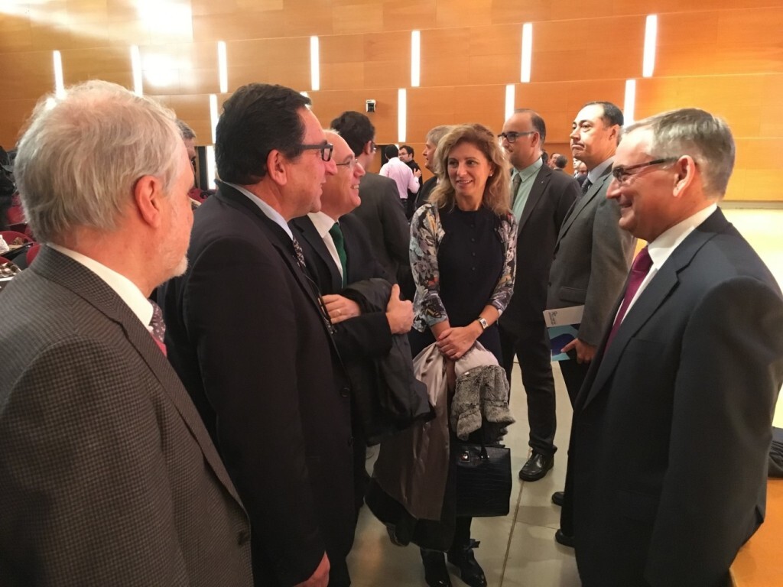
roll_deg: +0.1
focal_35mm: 29
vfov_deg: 48.2
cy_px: 294
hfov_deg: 61.7
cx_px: 392
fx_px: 656
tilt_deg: -10.2
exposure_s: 1/17
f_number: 2.2
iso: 320
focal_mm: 4.15
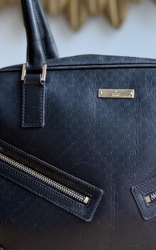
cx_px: 116
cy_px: 75
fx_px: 496
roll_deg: +0.2
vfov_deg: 28.0
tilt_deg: -1.5
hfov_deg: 17.8
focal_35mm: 73
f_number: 1.78
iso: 160
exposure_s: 1/121
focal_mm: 6.76
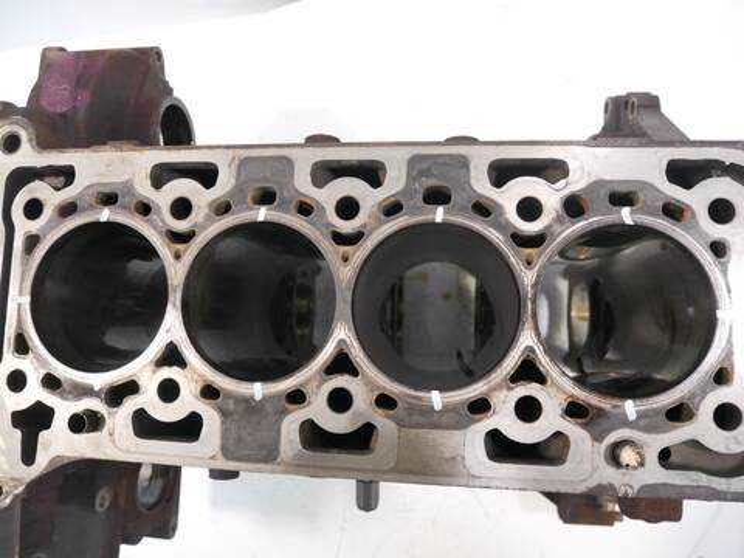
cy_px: 279
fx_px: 516
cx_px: 372
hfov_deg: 71.6
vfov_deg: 56.8
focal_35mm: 24
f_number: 3.5
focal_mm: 12
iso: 1250
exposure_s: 1/60
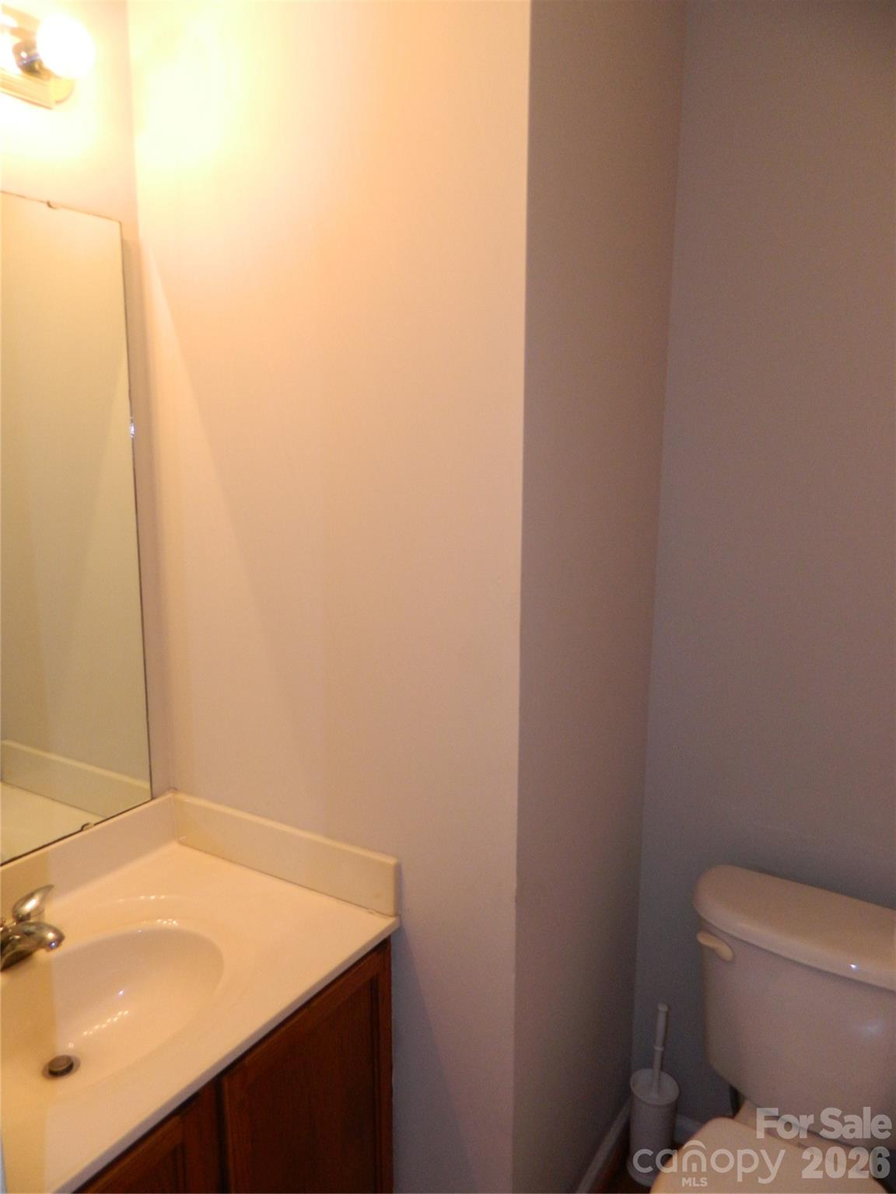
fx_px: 863
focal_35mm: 25
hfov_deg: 54.9
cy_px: 597
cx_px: 448
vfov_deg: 69.4
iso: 200
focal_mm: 4.5
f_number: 3.1
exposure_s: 1/30
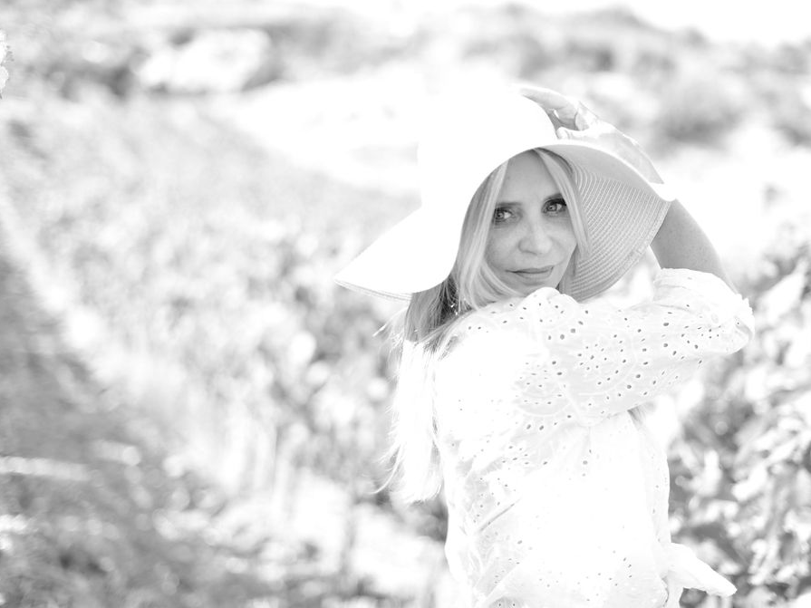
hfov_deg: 34.9
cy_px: 301
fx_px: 1288
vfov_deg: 26.6
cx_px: 443
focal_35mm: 55
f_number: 2.2
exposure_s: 1/500
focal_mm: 50
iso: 100
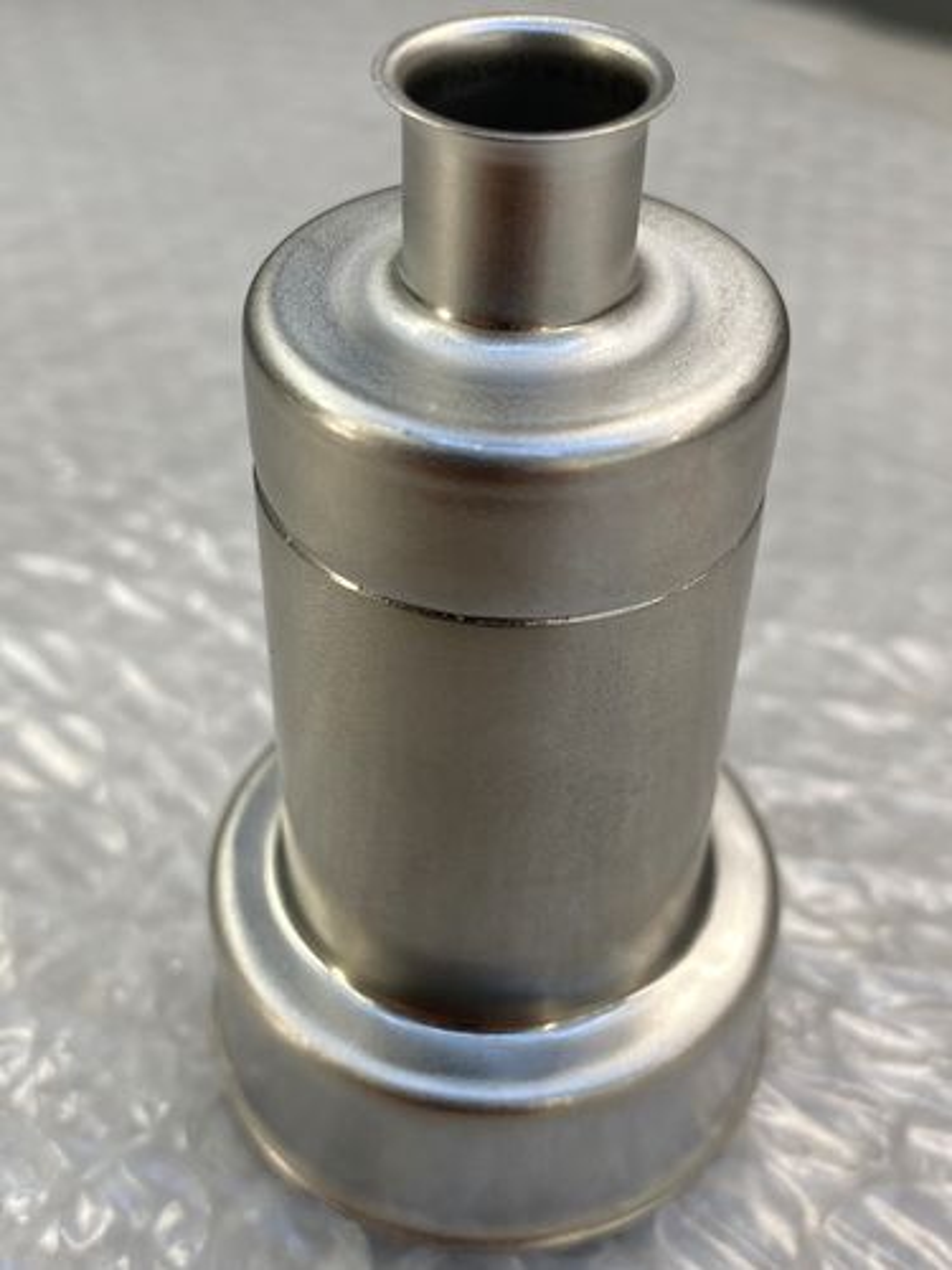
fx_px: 953
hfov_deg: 53.1
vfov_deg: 67.3
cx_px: 476
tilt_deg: -37.9
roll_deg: +0.2
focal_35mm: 26
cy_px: 635
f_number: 1.8
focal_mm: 4.25
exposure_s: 1/100
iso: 40
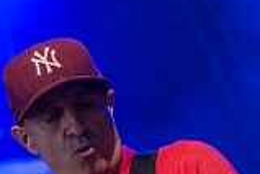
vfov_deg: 3.4
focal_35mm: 408
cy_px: 267
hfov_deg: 5.0
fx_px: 2946
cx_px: -2
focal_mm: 90
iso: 250
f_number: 2.8
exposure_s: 1/100
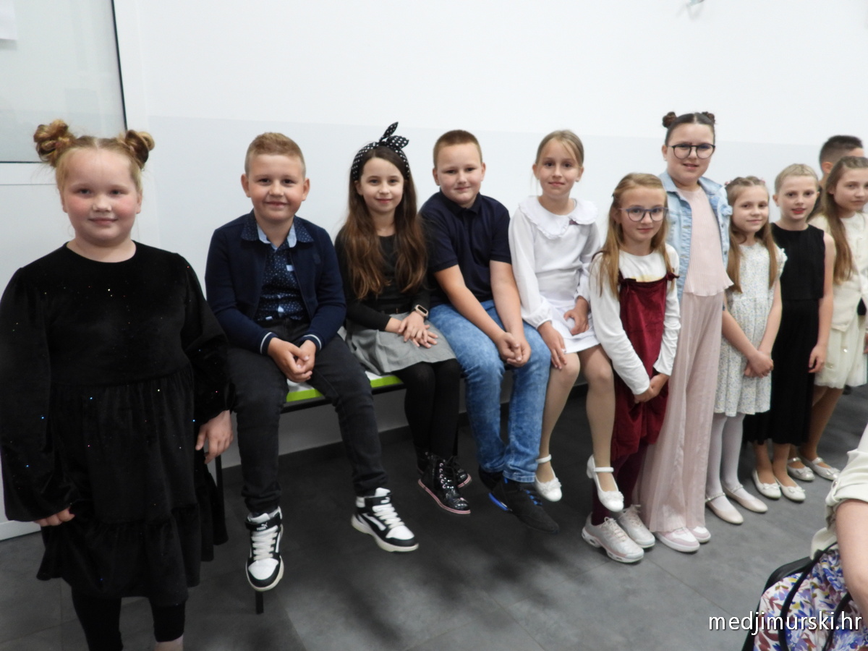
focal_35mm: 24
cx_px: 434
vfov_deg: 56.8
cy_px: 326
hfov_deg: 71.6
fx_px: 602
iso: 280
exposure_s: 1/30
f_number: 2.8
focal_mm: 4.3
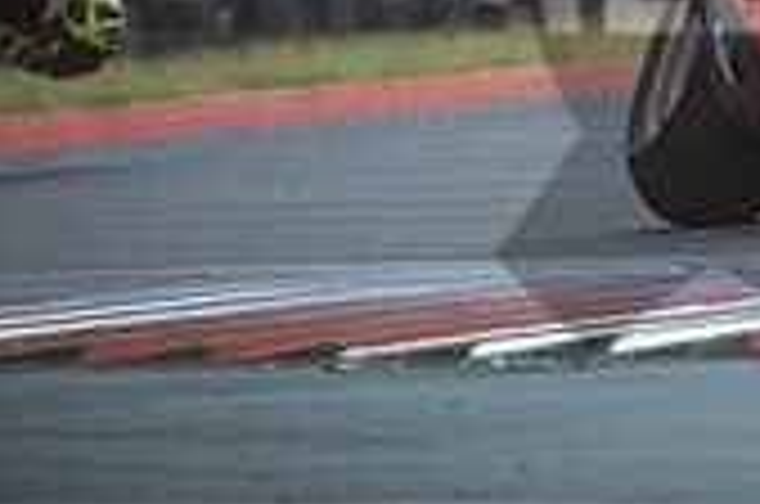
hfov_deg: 1.0
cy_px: -83
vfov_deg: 0.7
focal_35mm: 2063
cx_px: 931
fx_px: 43470
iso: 3200
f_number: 5.6
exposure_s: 1/2500
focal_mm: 400
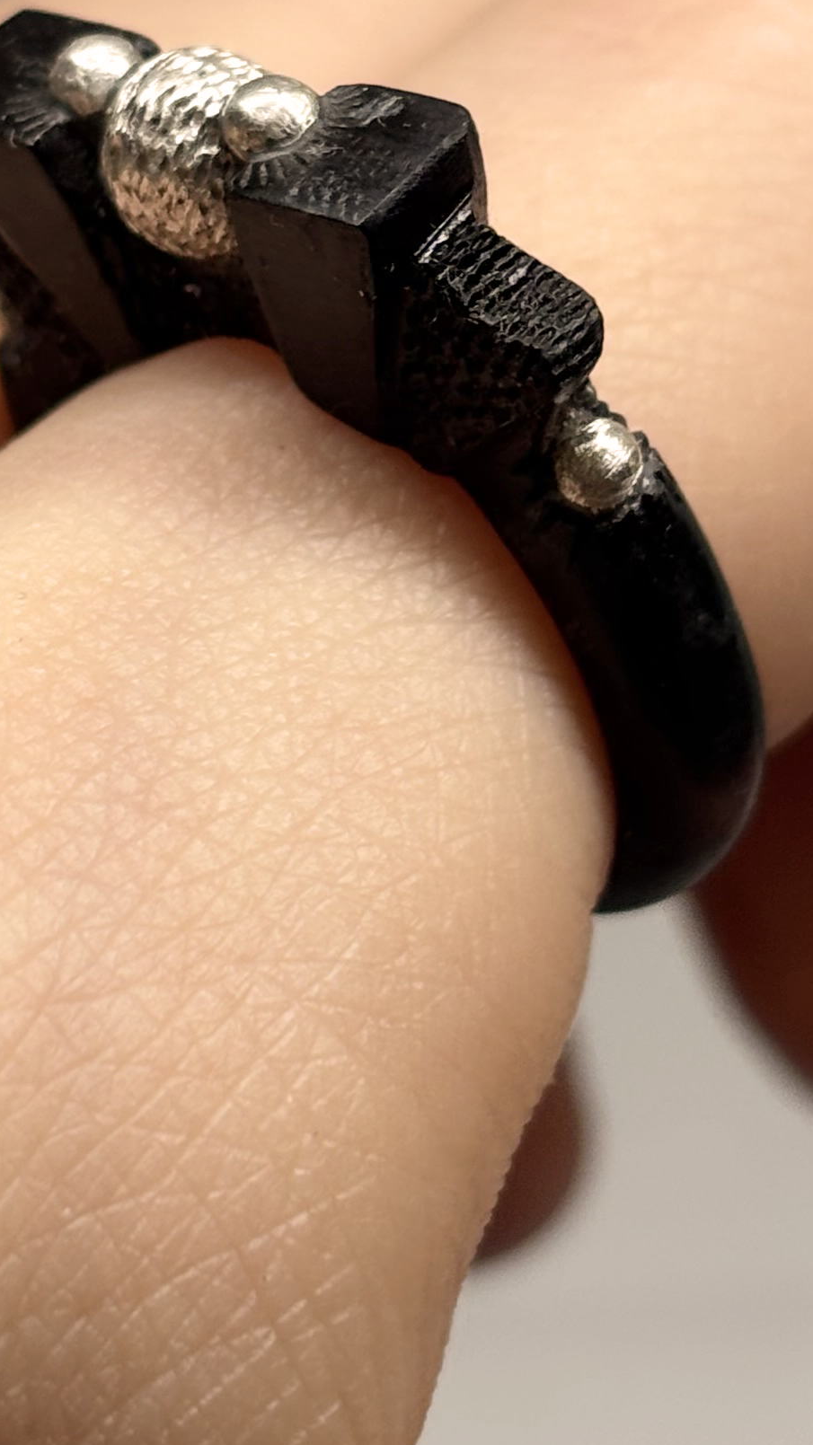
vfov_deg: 15.0
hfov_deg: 8.5
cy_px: 249
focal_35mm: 142
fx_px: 5442
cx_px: 248
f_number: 1.6
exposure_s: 1/165
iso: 32
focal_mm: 6
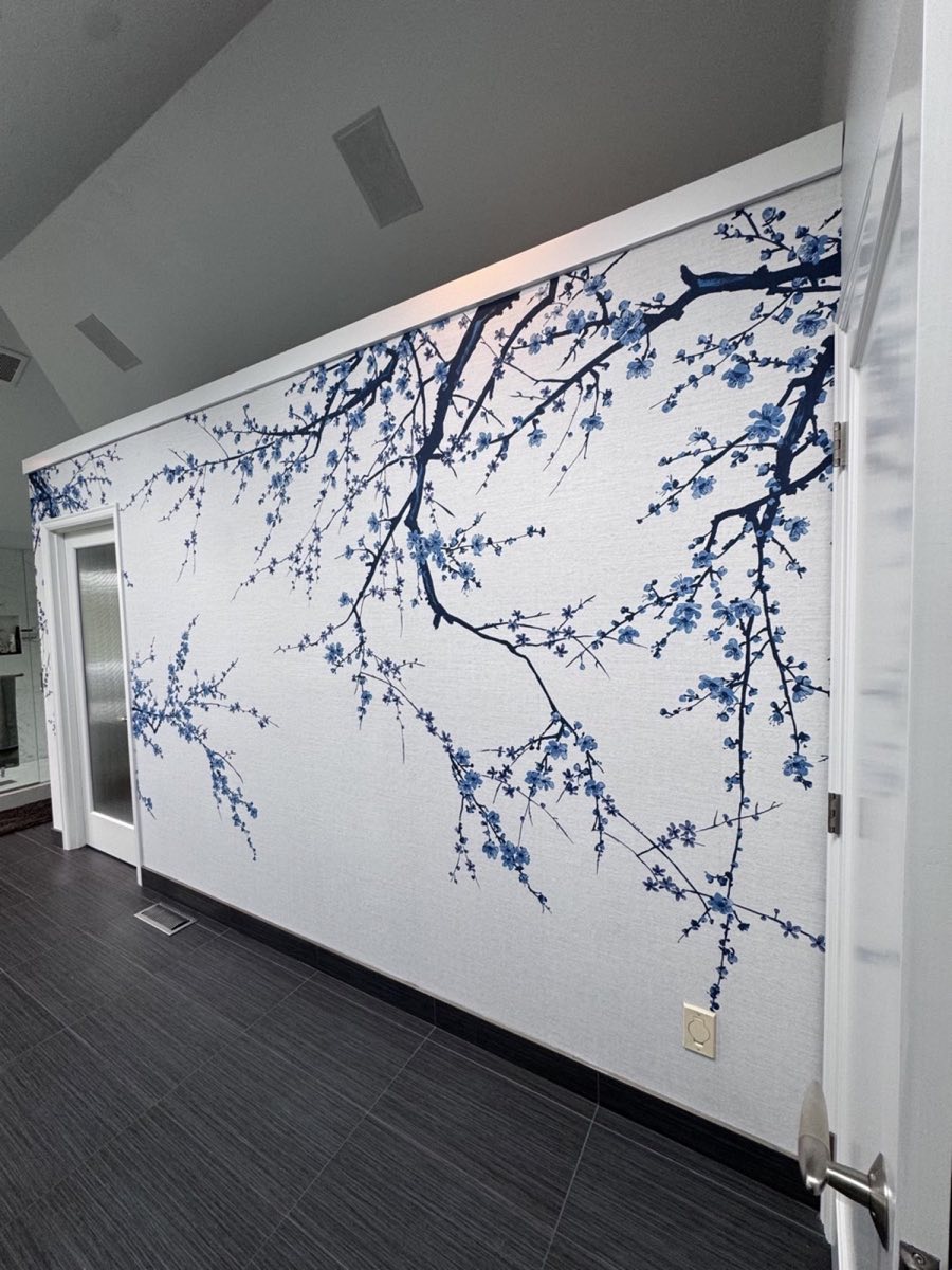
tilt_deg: -3.1
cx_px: 476
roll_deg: +1.5
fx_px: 513
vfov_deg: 102.1
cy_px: 635
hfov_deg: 85.7
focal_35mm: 14
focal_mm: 2.22
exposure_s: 1/120
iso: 100
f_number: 2.2
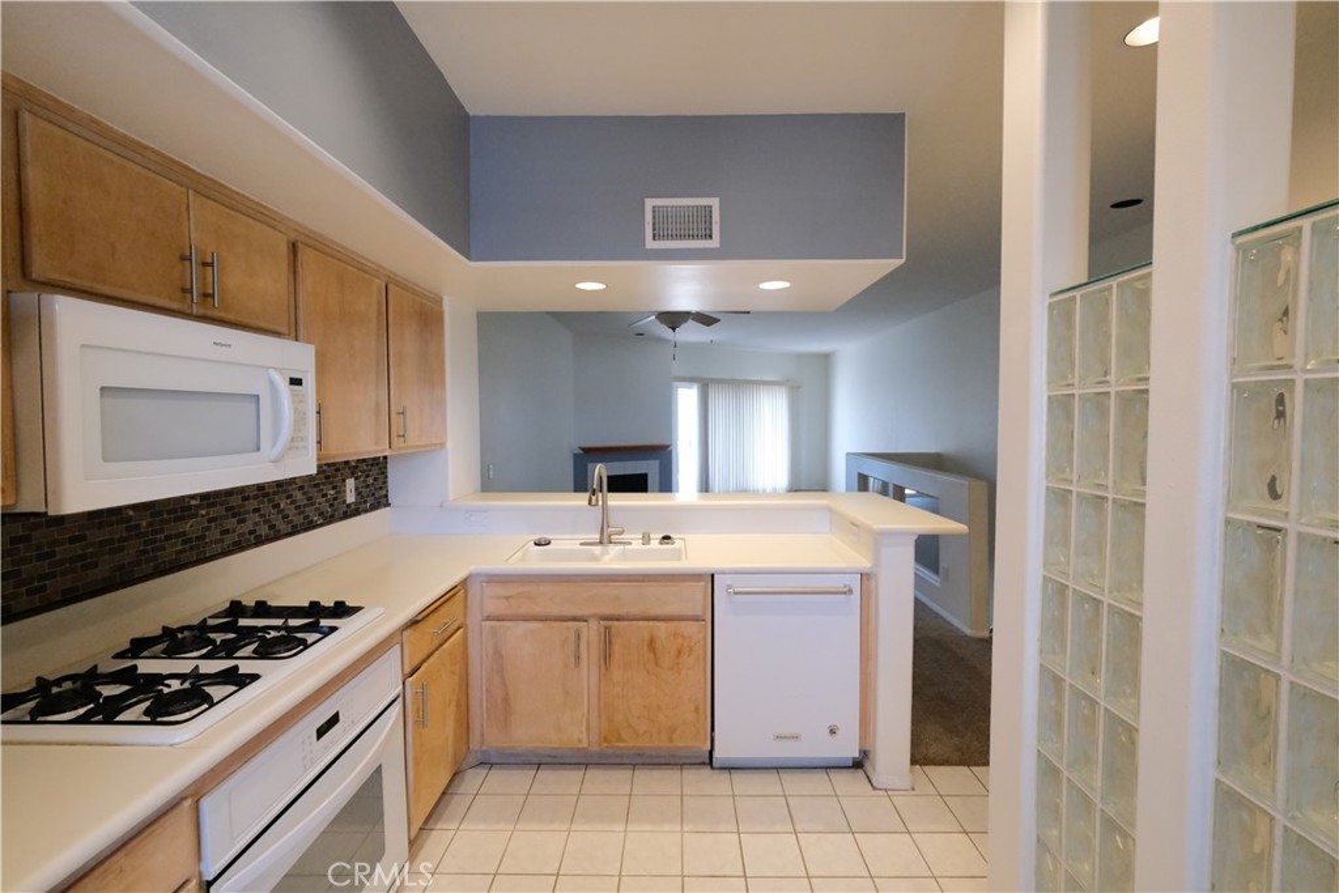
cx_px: 670
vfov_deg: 77.3
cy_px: 446
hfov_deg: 100.4
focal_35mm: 15
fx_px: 558
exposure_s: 1/125
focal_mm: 10
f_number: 6.4
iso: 6400
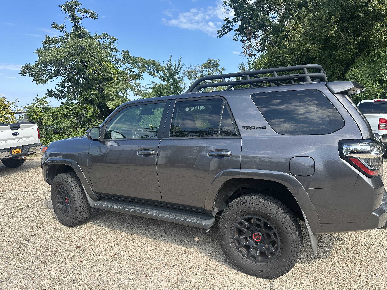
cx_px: 194
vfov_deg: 56.8
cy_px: 145
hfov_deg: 71.6
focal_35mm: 24
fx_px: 268
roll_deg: +1.5
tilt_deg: -5.8
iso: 80
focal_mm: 6.86
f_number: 1.78
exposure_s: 1/1812
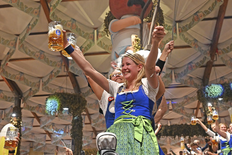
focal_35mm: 41
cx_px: 116
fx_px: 264
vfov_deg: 32.6
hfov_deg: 47.4
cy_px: 78
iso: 3200
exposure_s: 1/80
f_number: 4.2
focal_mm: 27.5
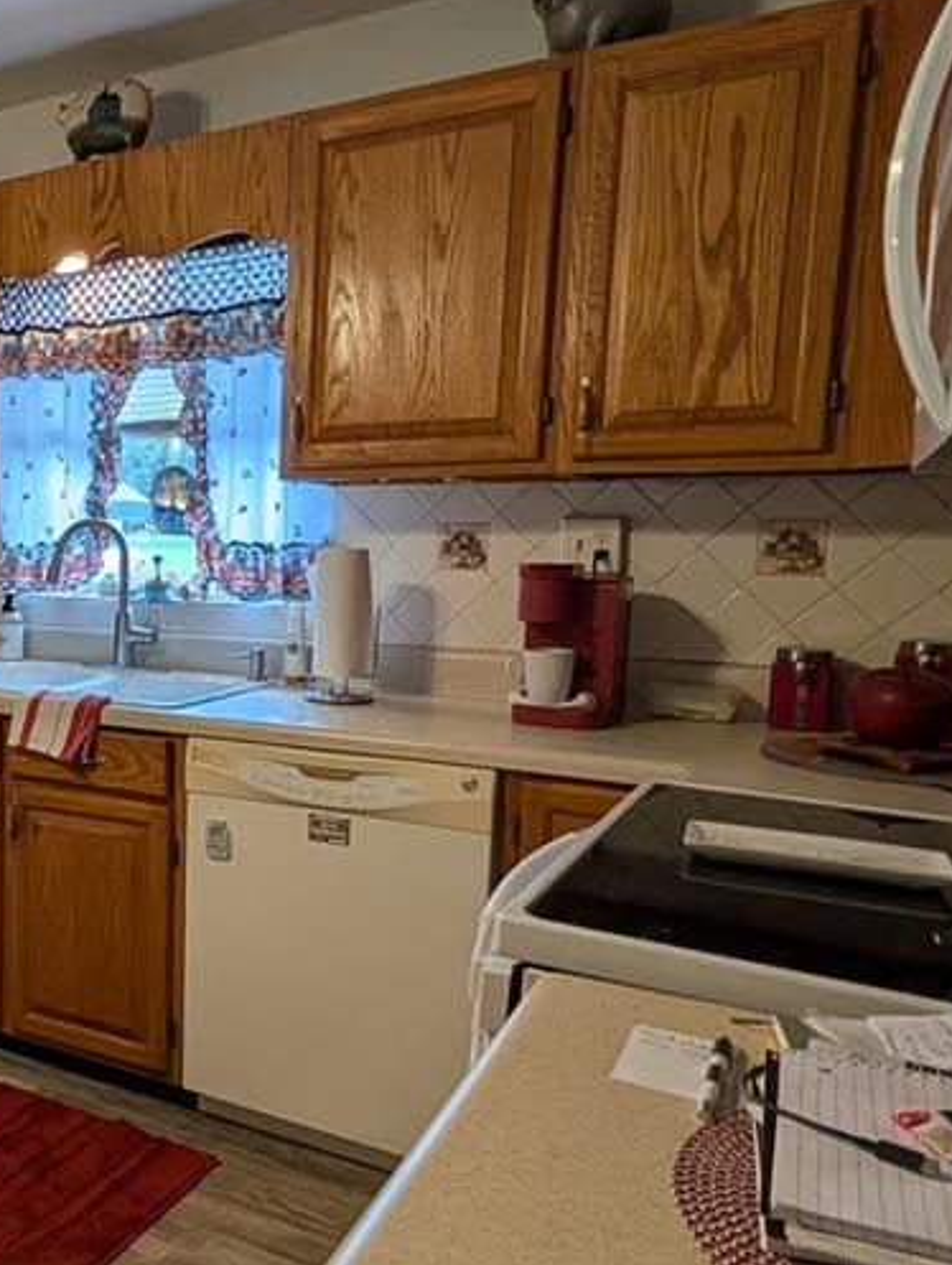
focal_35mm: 29
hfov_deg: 42.2
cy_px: 682
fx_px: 1061
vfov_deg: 61.5
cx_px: 11
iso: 64
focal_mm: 2.02
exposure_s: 1/120
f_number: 1.7
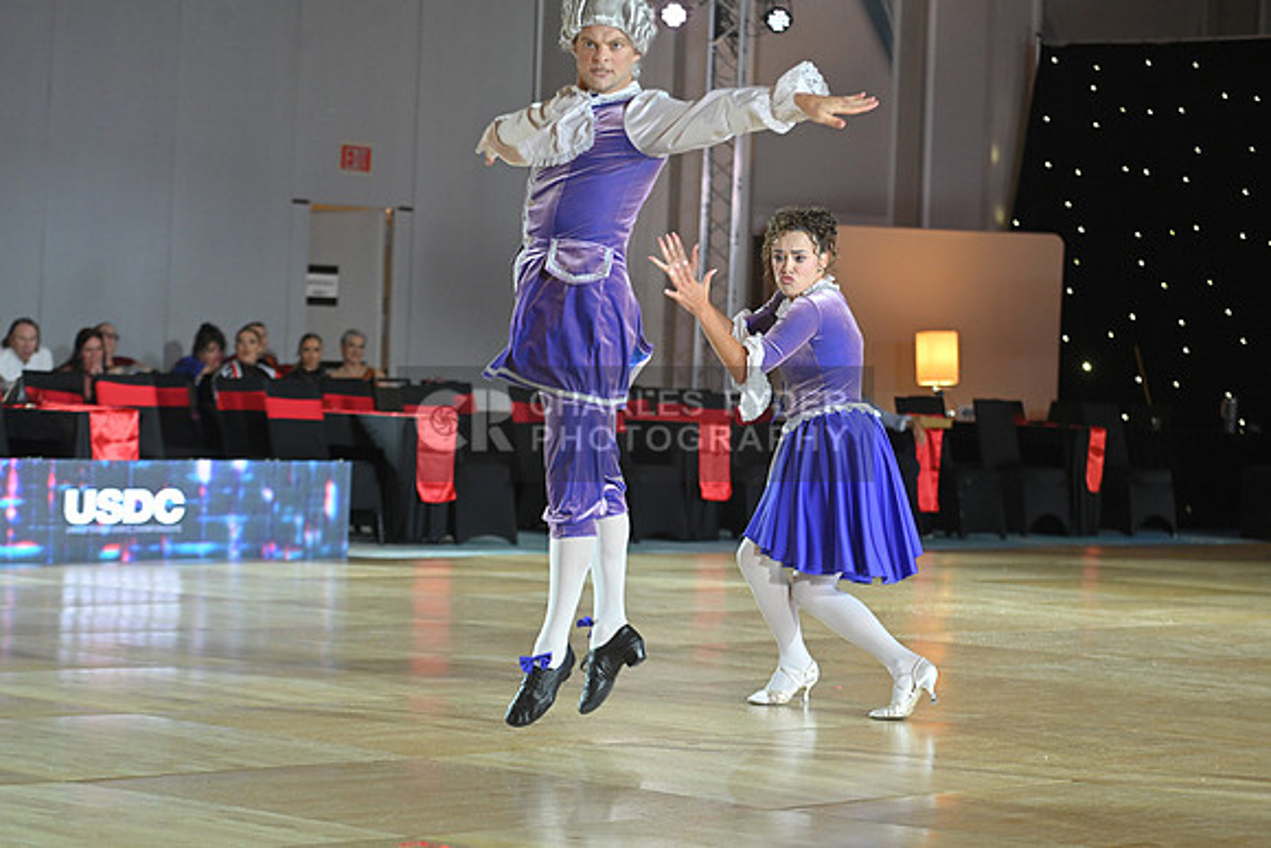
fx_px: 3602
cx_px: 636
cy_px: 424
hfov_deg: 20.0
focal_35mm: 102
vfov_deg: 13.4
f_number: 4
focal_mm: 102
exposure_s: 1/250
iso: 2000
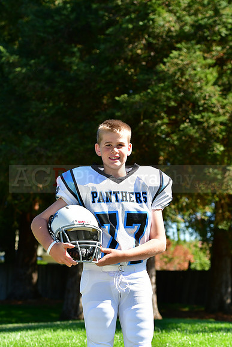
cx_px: 116
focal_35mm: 105
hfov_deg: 13.0
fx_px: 1014
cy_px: 174
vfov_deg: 19.5
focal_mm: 70
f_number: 4.5
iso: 400
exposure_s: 1/1250
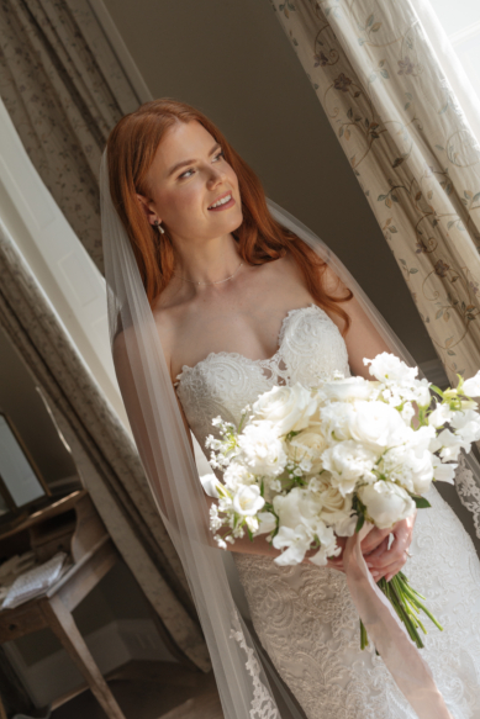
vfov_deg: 53.1
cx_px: 238
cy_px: 355
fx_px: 720
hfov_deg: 36.9
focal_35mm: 36
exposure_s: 1/800
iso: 640
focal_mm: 35
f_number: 3.5
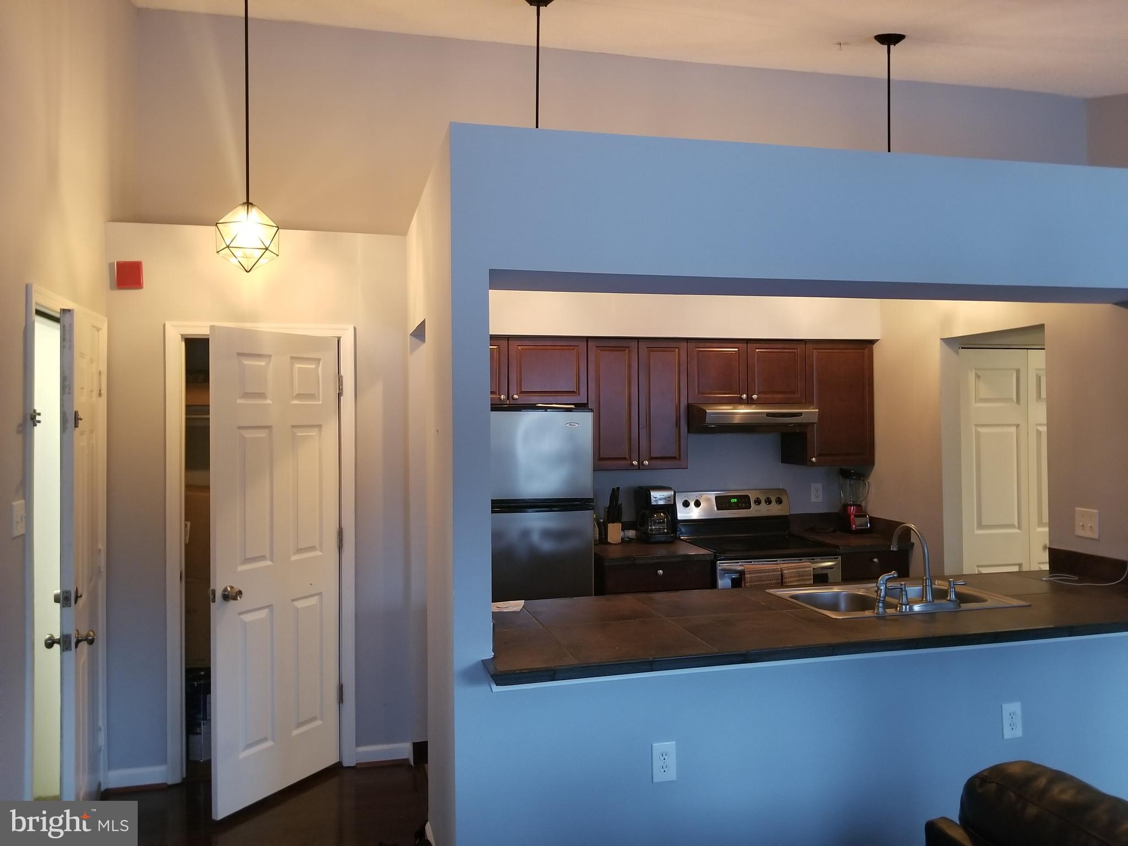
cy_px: 423
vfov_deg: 53.1
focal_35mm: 26
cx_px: 564
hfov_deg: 67.3
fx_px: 847
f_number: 1.7
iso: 200
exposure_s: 1/10
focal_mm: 4.25
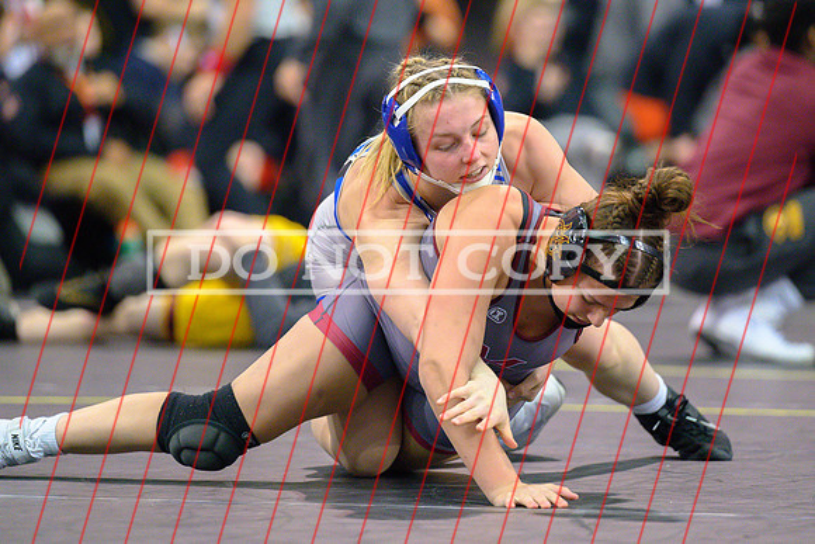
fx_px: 5973
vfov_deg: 5.2
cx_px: 456
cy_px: 192
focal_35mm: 264
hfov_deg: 7.8
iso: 6400
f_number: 2.8
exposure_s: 1/800
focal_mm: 200
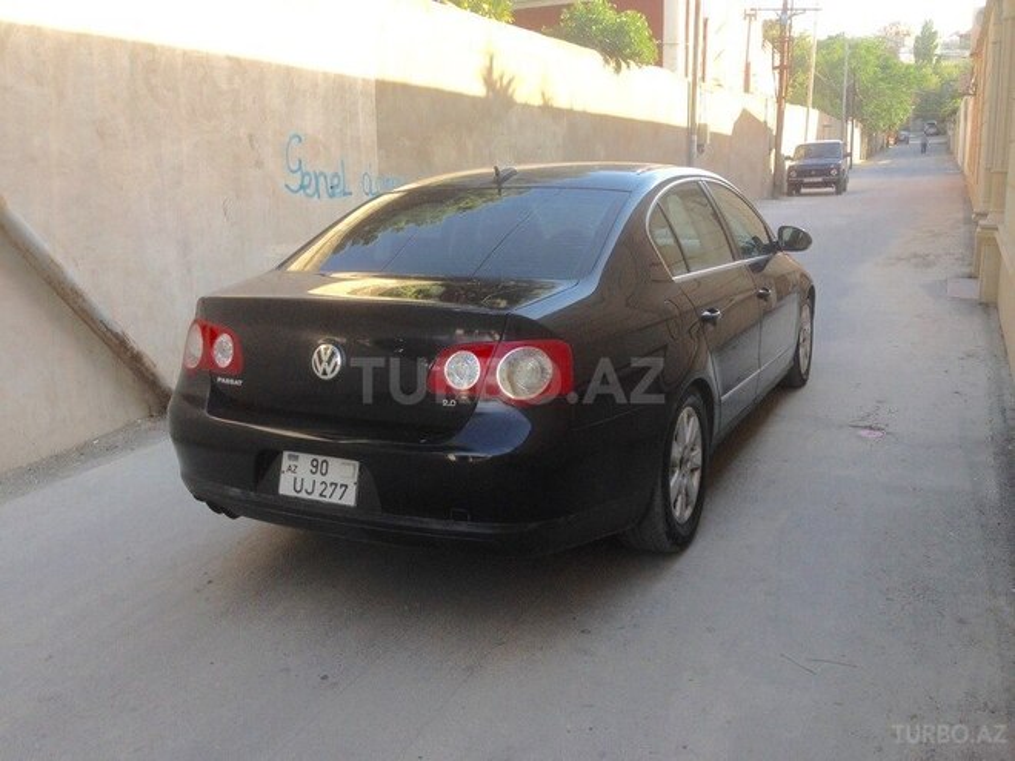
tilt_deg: -10.6
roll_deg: -1.3
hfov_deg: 55.4
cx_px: 508
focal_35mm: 33
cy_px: 380
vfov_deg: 42.9
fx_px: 968
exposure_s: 1/234
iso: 50
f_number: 2.4
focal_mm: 4.12
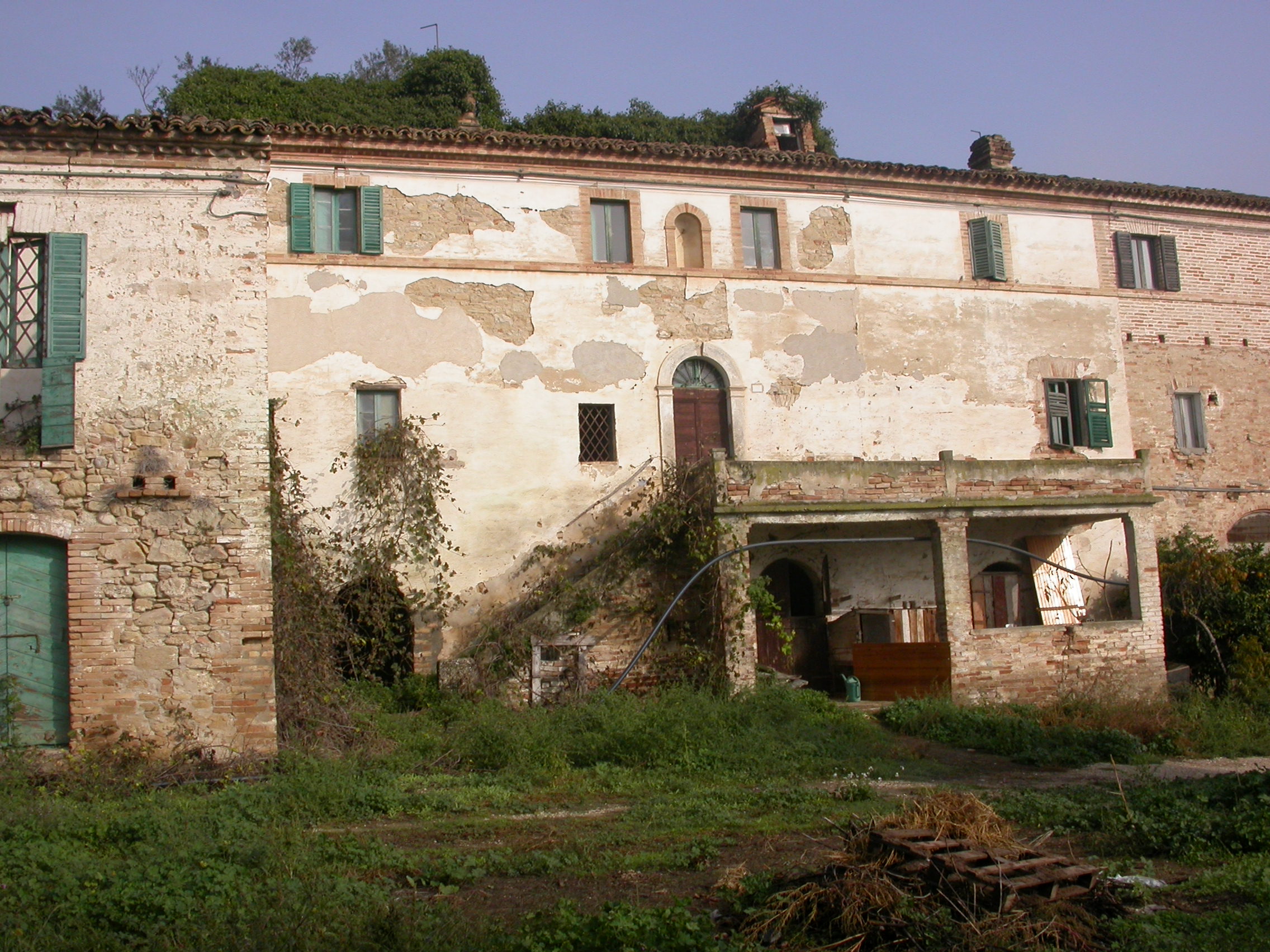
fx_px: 1394
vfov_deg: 37.7
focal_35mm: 38
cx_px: 635
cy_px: 476
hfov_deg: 49.0
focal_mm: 7.85
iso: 100
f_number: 7.5
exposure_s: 1/411
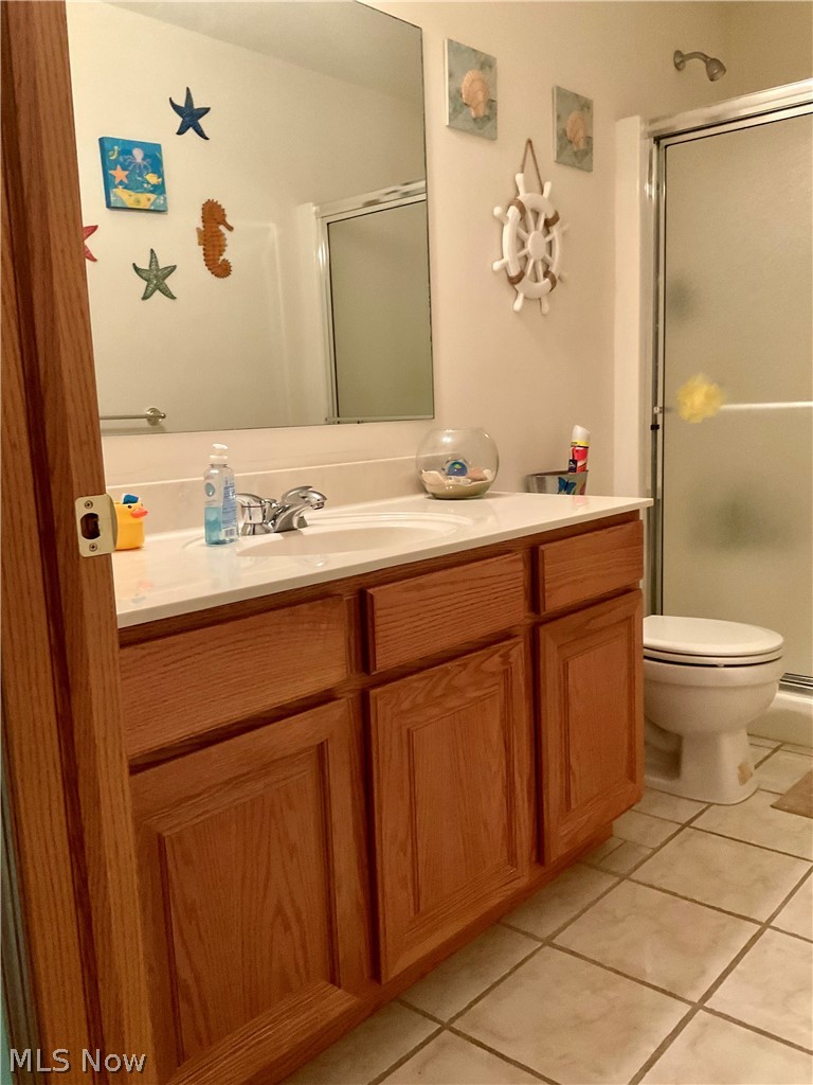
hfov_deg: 48.2
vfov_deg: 61.7
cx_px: 406
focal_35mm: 29
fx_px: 908
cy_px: 542
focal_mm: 3
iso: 250
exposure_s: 1/40
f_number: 1.8
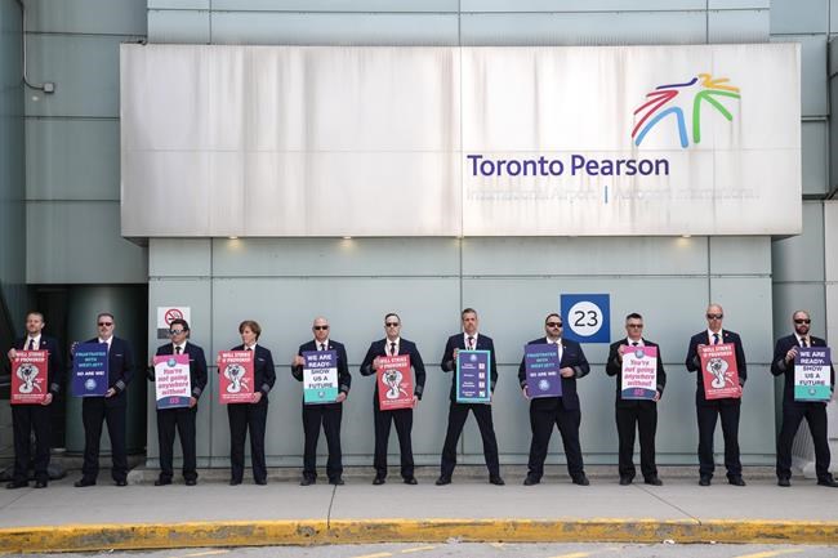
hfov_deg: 31.9
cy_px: 279
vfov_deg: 21.6
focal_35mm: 63
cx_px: 419
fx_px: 1466
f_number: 5
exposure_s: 1/640
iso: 400
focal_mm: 63
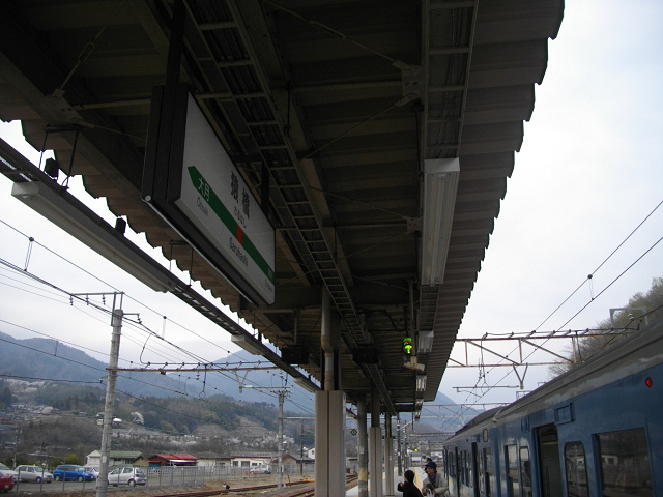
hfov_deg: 58.4
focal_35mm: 31
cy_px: 248
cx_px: 332
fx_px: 594
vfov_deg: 45.4
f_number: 2.9
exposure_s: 1/200
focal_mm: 5.7
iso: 100
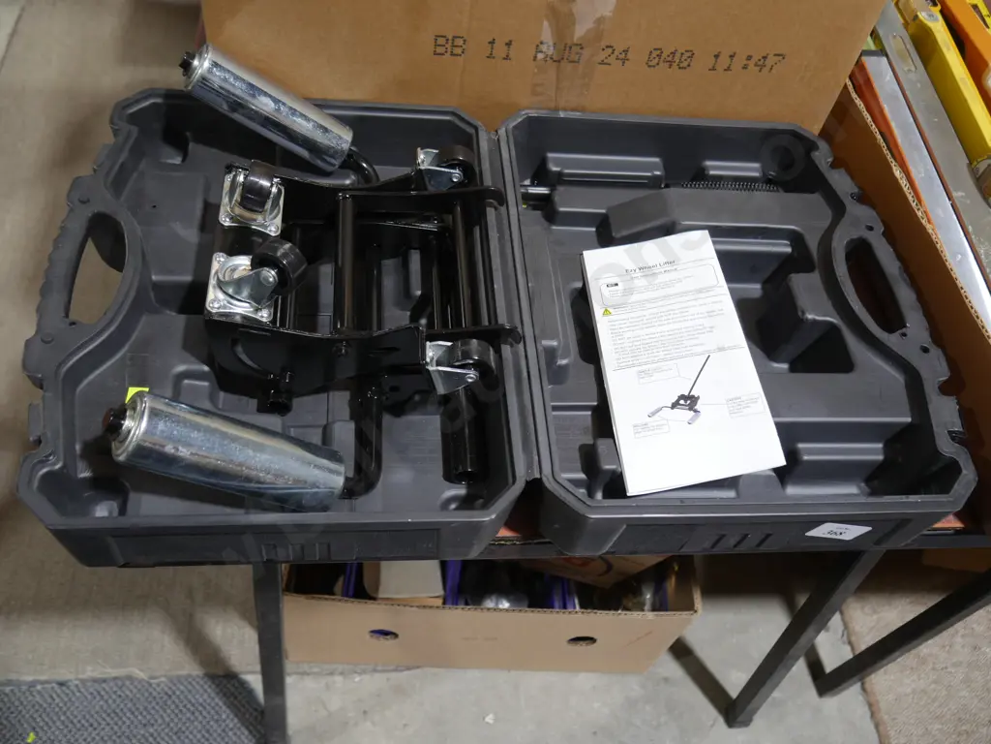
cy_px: 372
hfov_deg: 60.0
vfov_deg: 46.8
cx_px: 496
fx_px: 859
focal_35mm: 30
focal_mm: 15
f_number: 3.6
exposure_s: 1/60
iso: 400
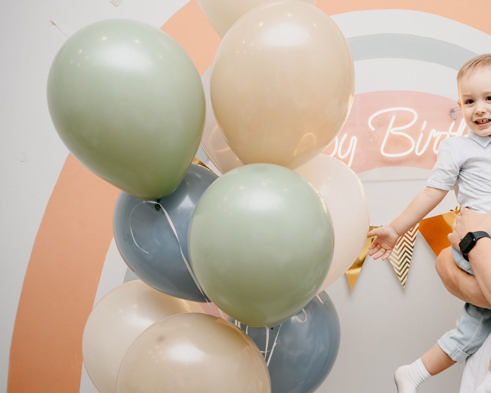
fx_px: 727
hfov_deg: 35.3
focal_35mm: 50
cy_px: 185
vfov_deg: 30.2
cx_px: 434
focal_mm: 29
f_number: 3.5
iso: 125
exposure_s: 1/160
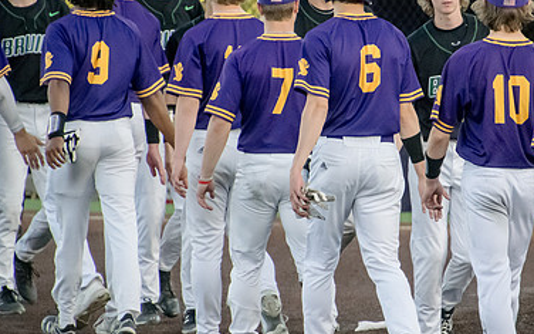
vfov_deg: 1.9
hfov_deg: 3.0
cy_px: 170
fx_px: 10304
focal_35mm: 708
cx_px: 395
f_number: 6.3
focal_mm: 300
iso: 5000
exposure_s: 1/2000
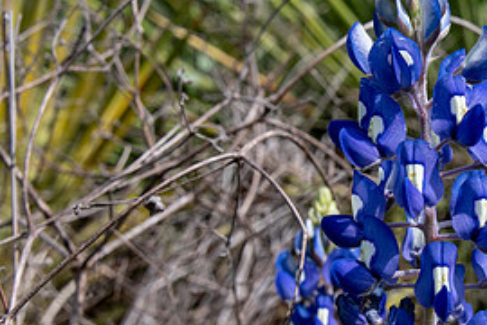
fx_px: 1177
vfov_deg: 15.7
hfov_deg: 22.6
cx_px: 465
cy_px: 172
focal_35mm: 87
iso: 100
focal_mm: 27
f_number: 8
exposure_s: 1/200
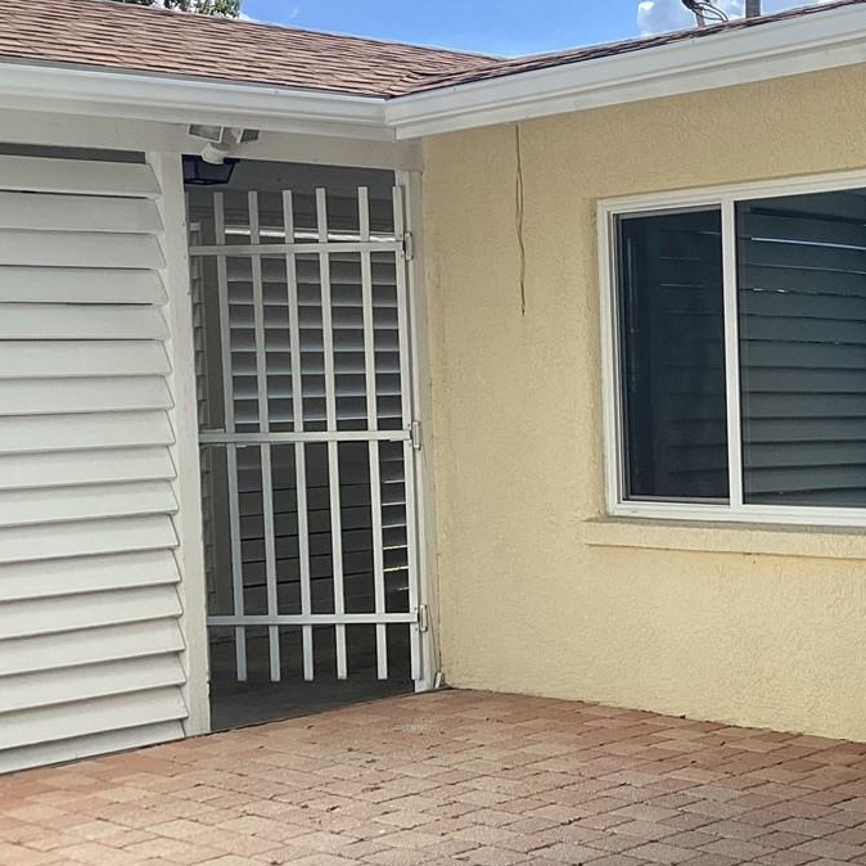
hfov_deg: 25.3
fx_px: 1840
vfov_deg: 26.5
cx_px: 854
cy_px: 492
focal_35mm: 65
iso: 25
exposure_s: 1/558
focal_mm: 3.3
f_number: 2.4
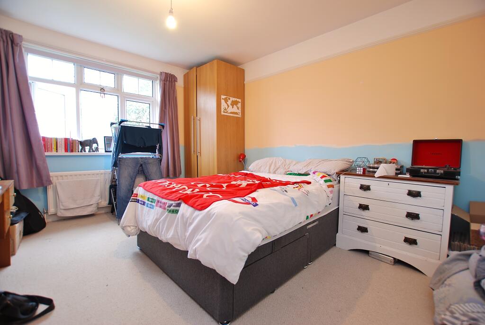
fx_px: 202
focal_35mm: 15
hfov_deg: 100.3
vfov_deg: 77.6
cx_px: 242
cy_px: 162
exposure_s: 1/6
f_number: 3.5
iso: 100
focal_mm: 10
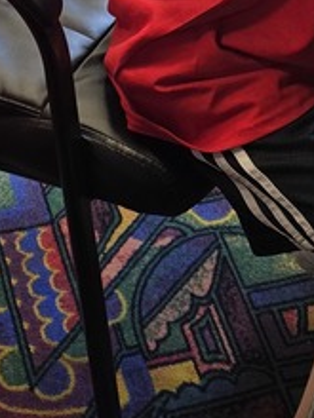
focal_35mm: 107
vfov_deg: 16.6
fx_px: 1294
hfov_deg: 13.8
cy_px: -217
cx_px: 192
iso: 125
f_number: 1.7
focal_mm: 6.3
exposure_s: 1/120
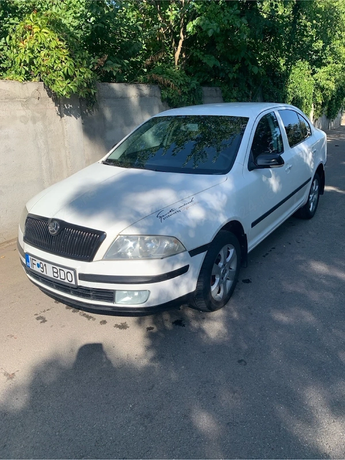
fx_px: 346
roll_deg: +1.3
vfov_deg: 67.3
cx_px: 172
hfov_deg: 53.1
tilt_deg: -18.1
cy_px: 230
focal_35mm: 26
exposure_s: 1/1427
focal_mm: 4.25
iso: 25
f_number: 1.8
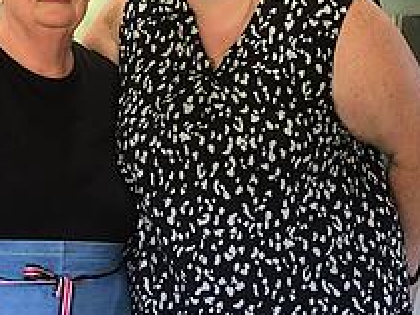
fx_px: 1299
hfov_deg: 18.3
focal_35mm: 107
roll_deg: +0.2
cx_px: 141
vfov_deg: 13.8
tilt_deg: -3.0
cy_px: 156
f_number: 1.8
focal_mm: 4
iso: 32
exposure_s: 1/30
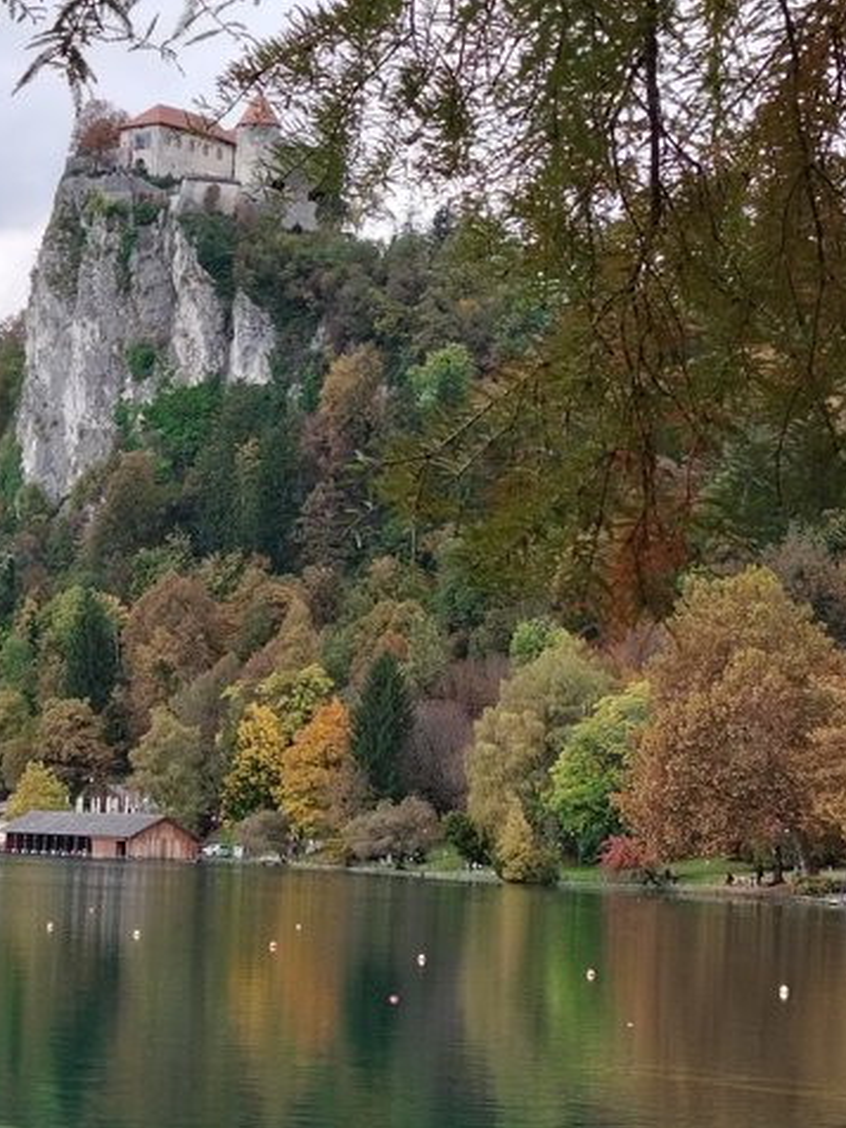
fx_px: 3552
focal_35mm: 109
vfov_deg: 18.0
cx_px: 107
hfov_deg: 13.5
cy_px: 564
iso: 100
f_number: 1.75
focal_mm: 5.25
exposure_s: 1/473
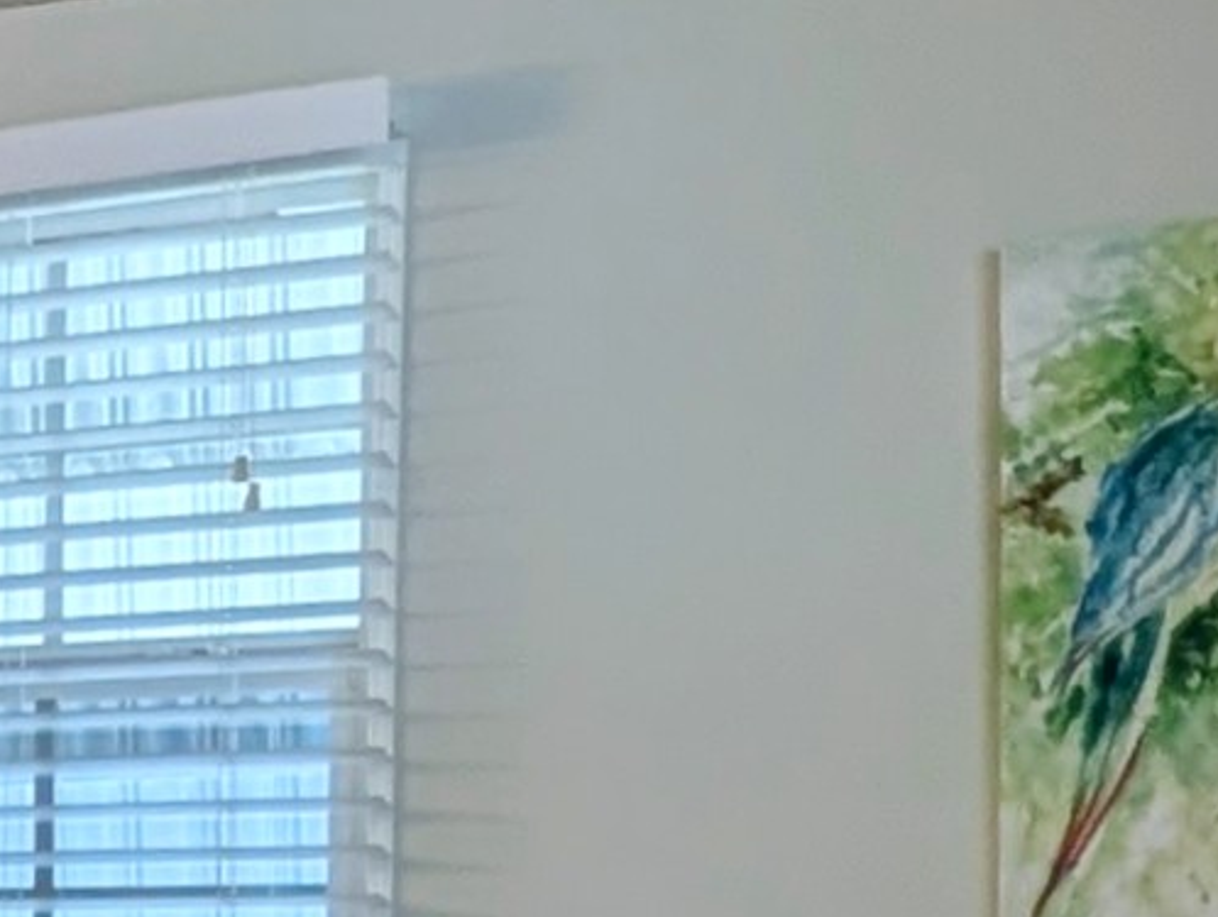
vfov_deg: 15.3
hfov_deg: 15.4
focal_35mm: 94
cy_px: 1067
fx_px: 3312
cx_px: -1393
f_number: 1.95
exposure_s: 1/30
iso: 47
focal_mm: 2.23
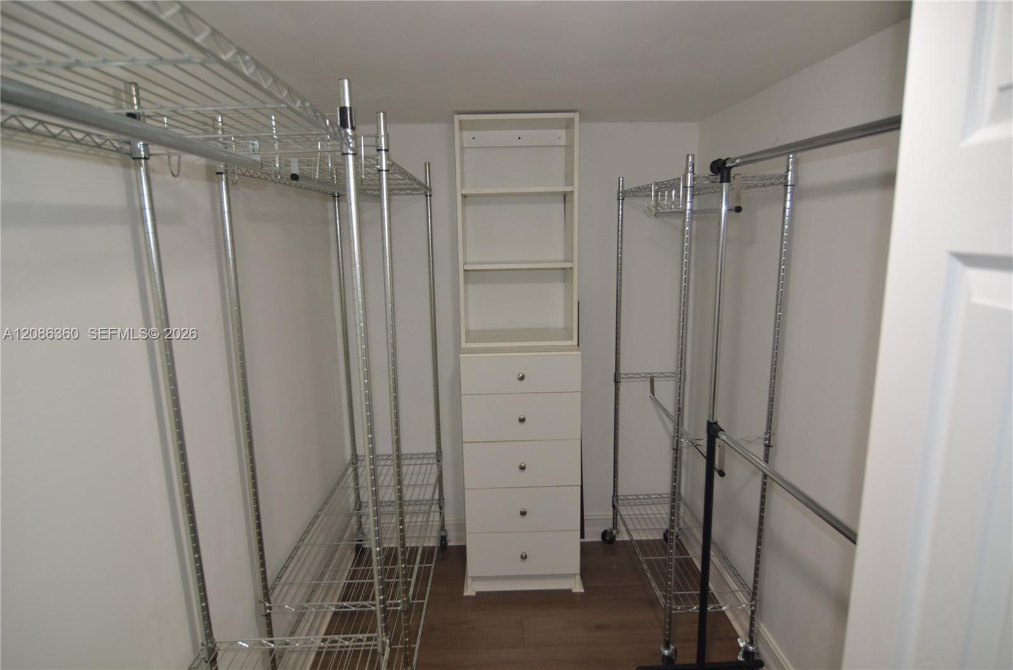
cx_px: 506
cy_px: 335
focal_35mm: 21
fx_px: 590
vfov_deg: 59.2
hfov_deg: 81.3
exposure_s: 1/80
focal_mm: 14
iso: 400
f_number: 4
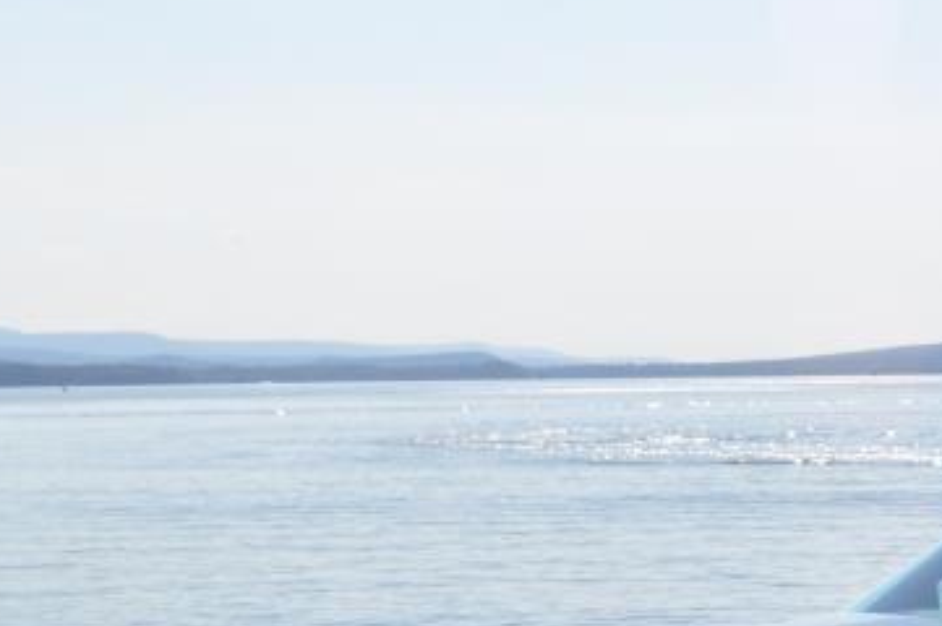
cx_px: 877
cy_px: 678
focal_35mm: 119
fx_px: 3111
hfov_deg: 16.9
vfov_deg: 11.3
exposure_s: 1/200
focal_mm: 28
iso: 200
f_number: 14
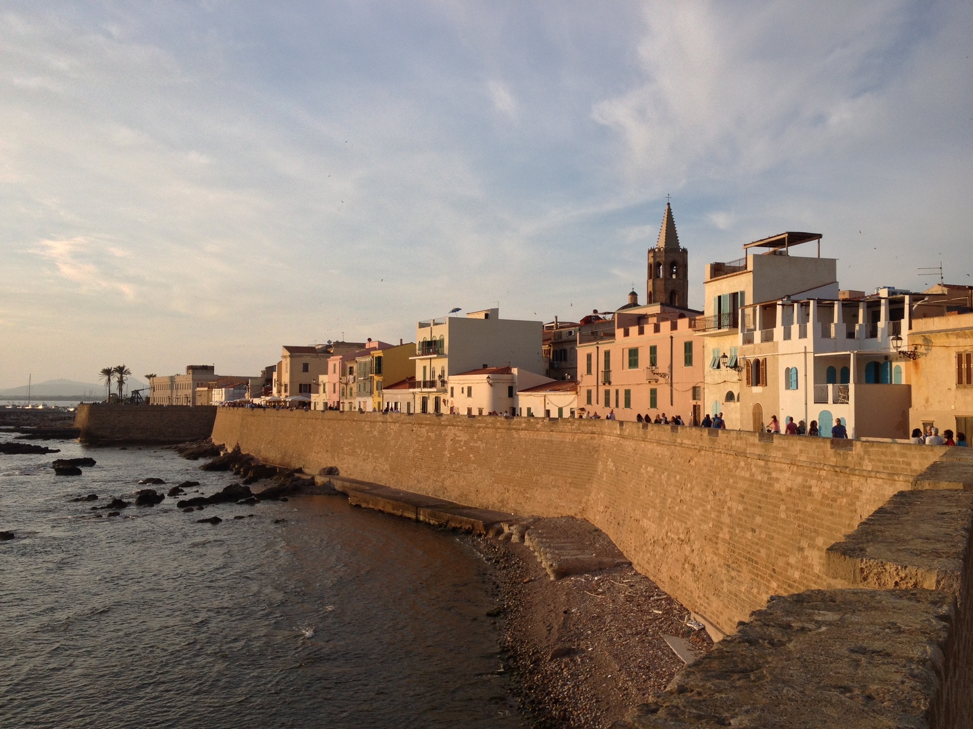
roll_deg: -0.1
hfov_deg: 52.6
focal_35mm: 35
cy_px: 364
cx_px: 486
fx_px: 984
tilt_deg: -0.4
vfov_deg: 40.7
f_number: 2.4
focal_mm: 4.28
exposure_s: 1/824
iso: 50
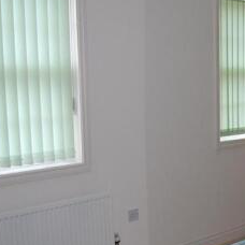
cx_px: 285
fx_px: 528
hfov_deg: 24.0
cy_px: 148
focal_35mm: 66
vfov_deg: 26.0
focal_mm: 18
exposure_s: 1/60
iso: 400
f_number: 3.5
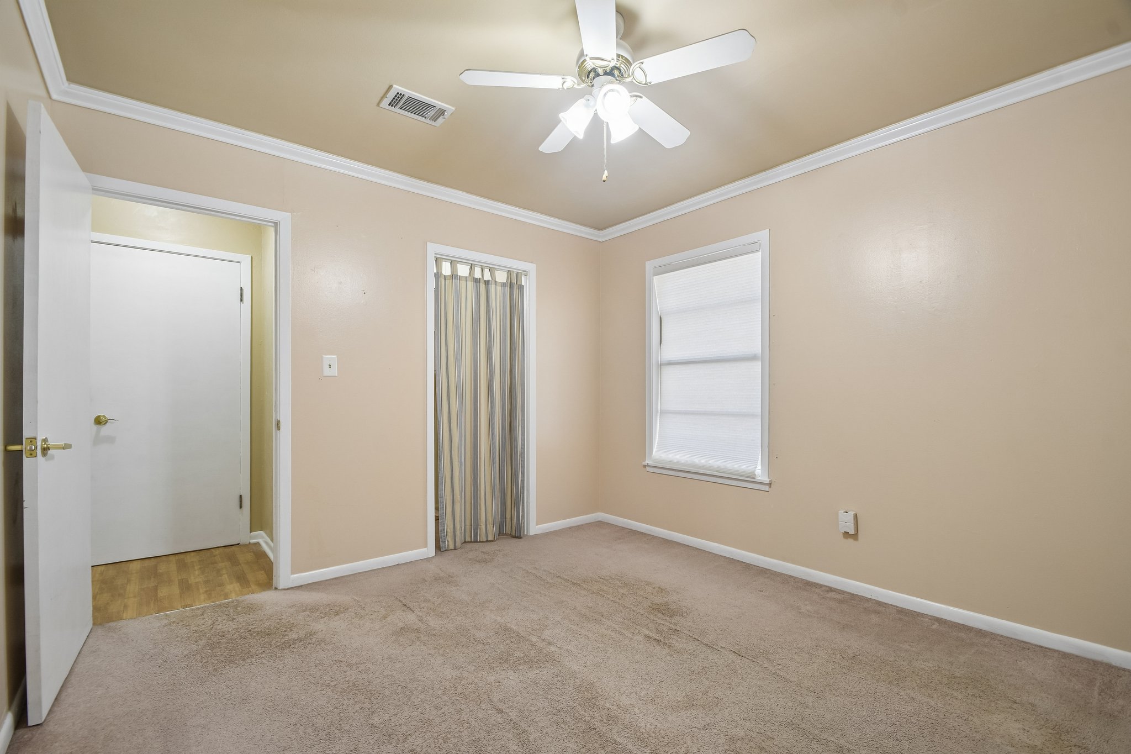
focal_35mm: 15
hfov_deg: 100.4
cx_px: 566
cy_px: 377
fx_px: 471
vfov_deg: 77.3
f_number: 8
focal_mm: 10
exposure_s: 1/8
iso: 400
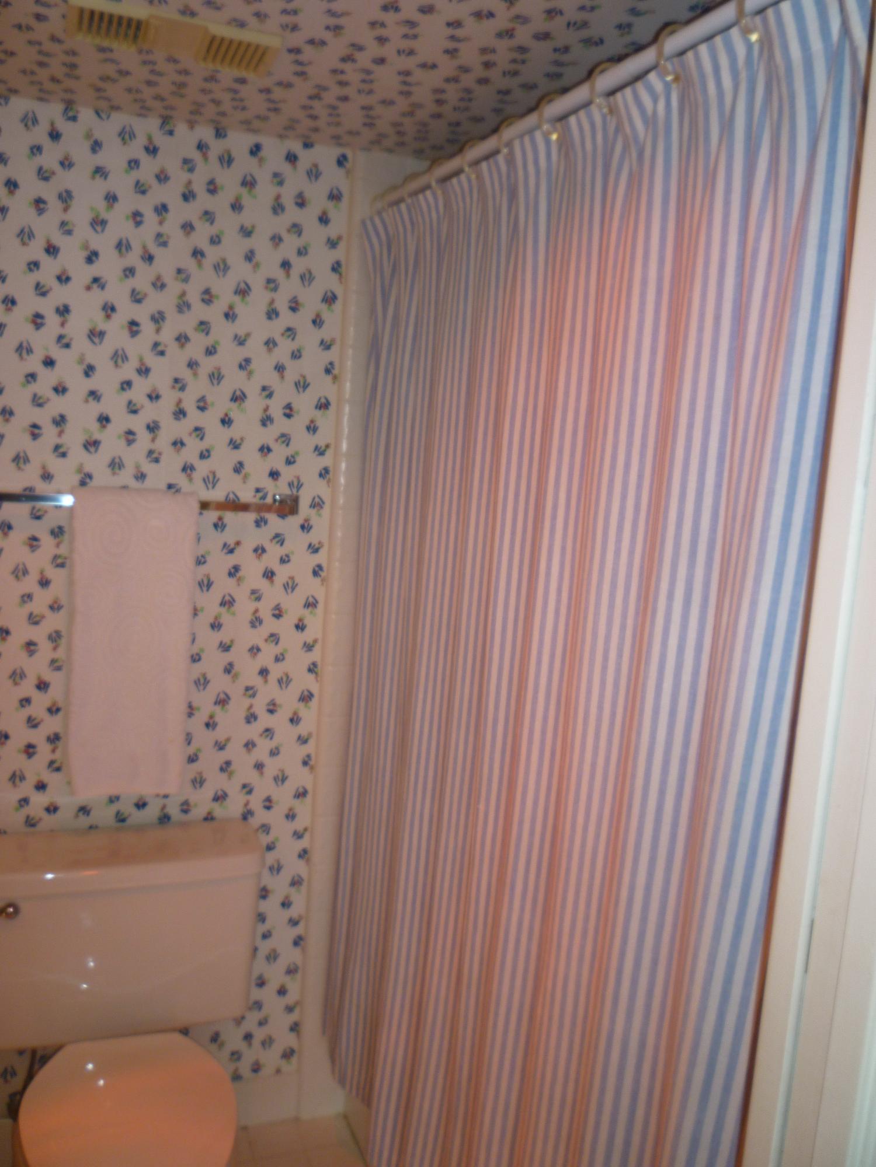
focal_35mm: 29
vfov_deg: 61.7
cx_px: 438
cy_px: 584
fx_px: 979
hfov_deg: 48.2
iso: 100
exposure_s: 1/30
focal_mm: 5.2
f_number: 3.3
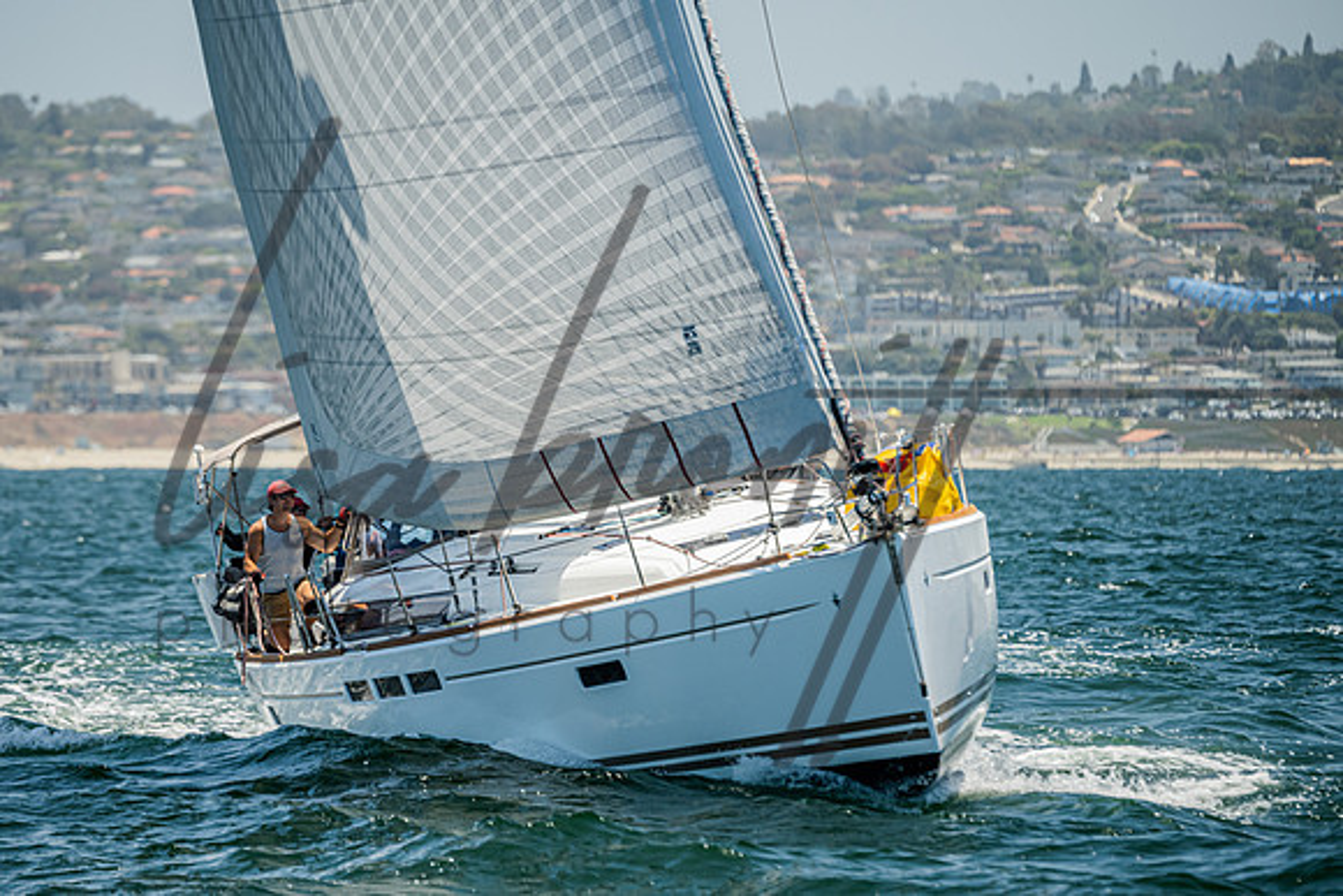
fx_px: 14318
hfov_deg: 5.4
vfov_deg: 3.6
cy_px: 520
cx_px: 567
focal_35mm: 384
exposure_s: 1/640
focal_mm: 300
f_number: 5.6
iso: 320
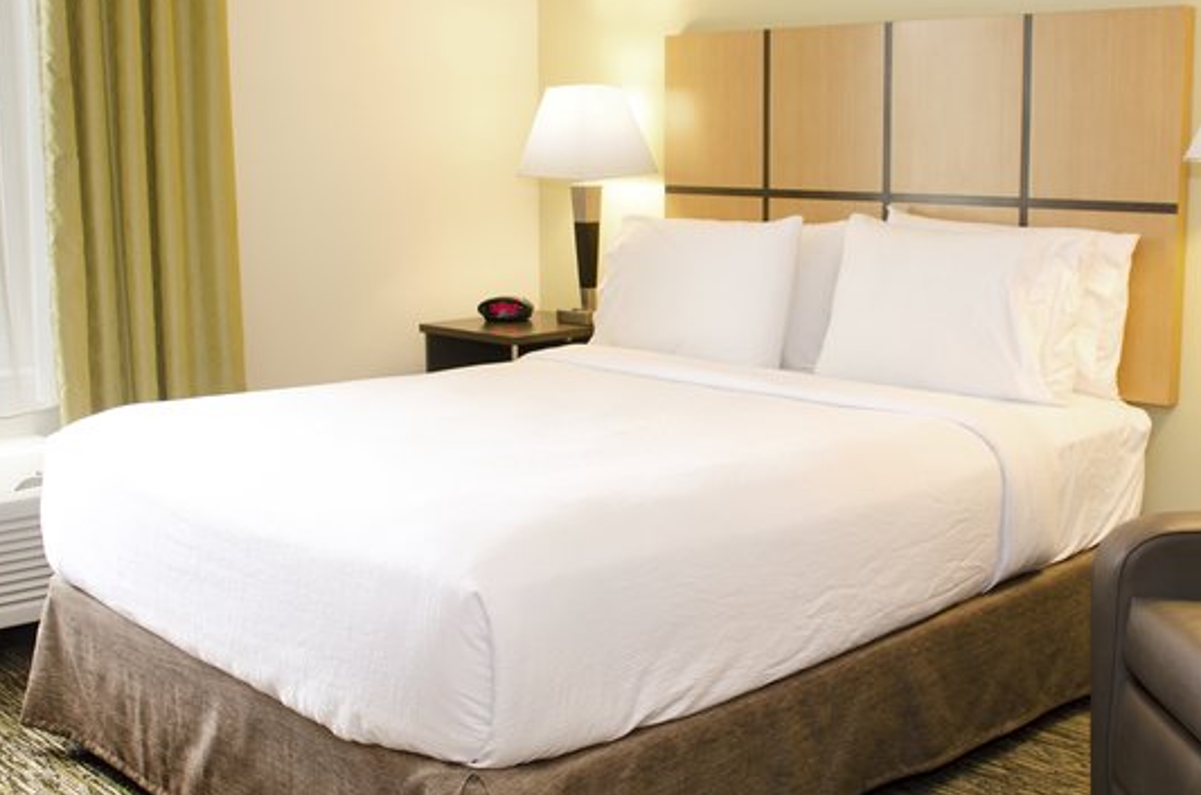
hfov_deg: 43.6
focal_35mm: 45
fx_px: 1498
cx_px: 694
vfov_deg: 29.7
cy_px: 365
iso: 100
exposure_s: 1/60
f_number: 3.5
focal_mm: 20
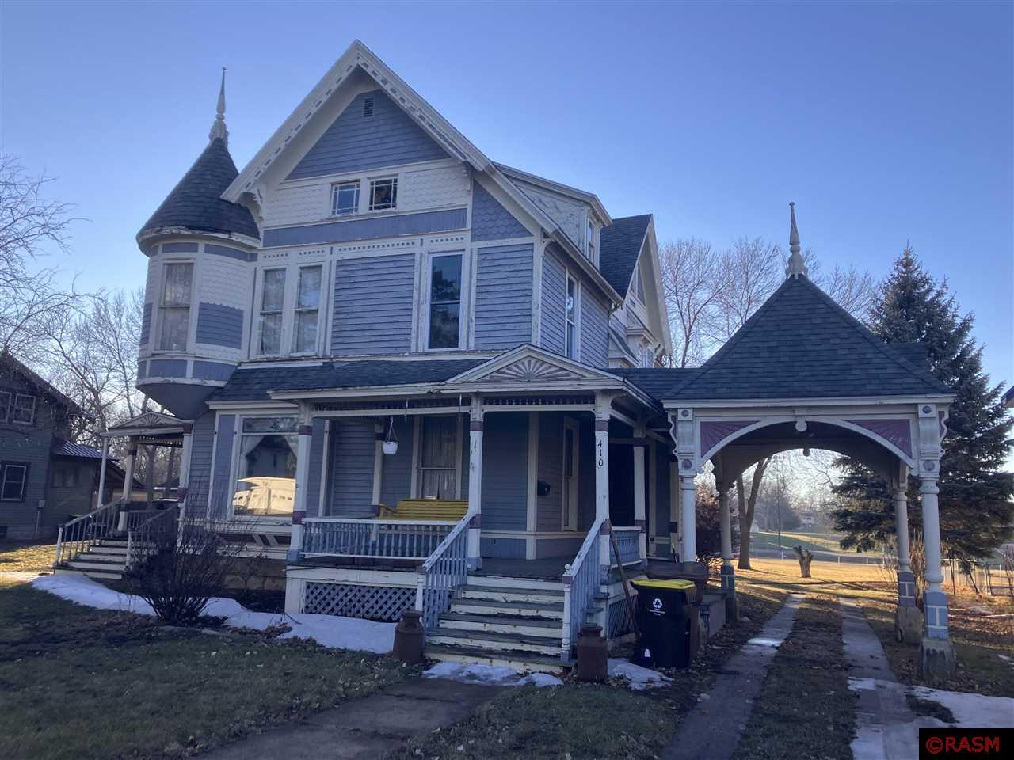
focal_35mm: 28
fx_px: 820
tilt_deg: +10.2
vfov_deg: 49.7
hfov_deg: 63.4
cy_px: 380
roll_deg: -0.8
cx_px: 507
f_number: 1.8
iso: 32
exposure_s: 1/540
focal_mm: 3.99
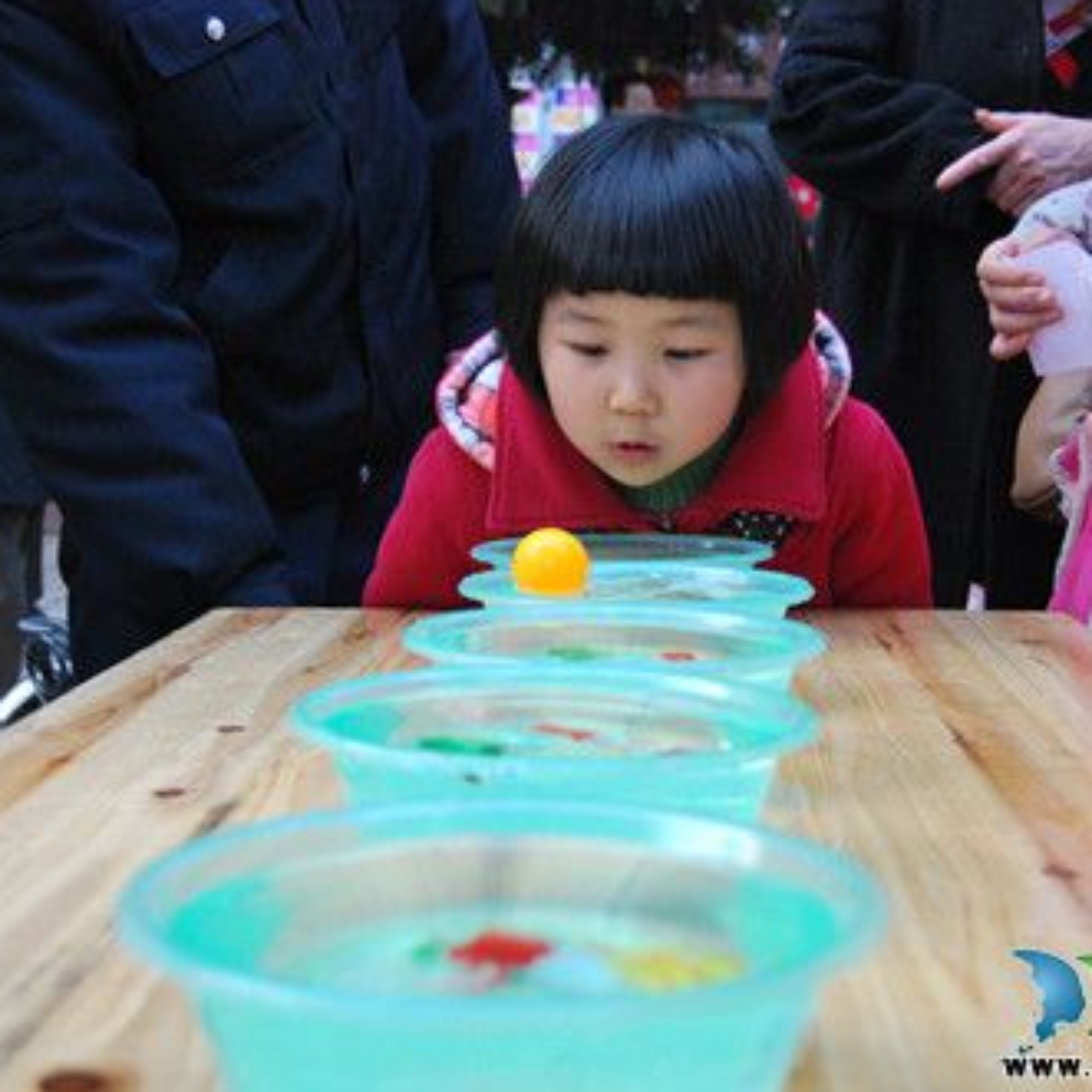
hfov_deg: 28.8
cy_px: 544
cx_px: 604
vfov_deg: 28.8
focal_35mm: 60
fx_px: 2129
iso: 800
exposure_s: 1/125
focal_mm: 31
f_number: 4.5
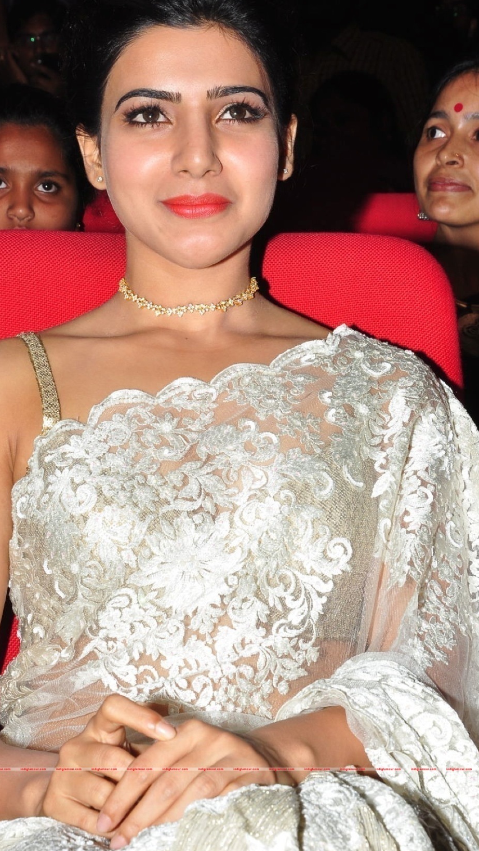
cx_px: 210
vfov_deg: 23.7
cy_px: 399
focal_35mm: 90
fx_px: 2032
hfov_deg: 13.4
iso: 400
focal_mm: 52
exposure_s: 1/125
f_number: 14
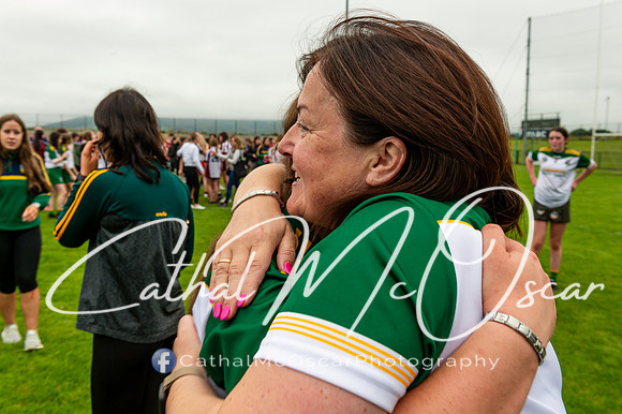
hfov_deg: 57.8
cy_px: 207
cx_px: 311
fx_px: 563
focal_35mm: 33
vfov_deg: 40.4
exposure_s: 1/100
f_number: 5
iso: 125
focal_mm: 32
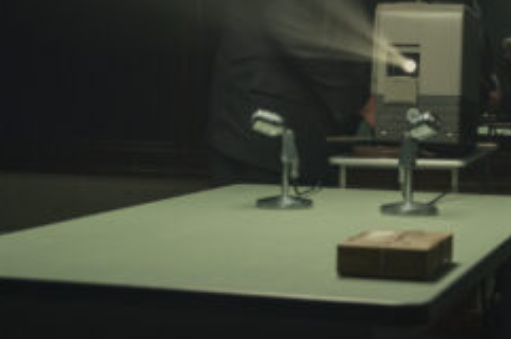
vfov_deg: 15.8
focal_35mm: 86
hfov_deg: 23.1
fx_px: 1219
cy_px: 119
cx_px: 447
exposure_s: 1/125
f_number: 4
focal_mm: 31
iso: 1000
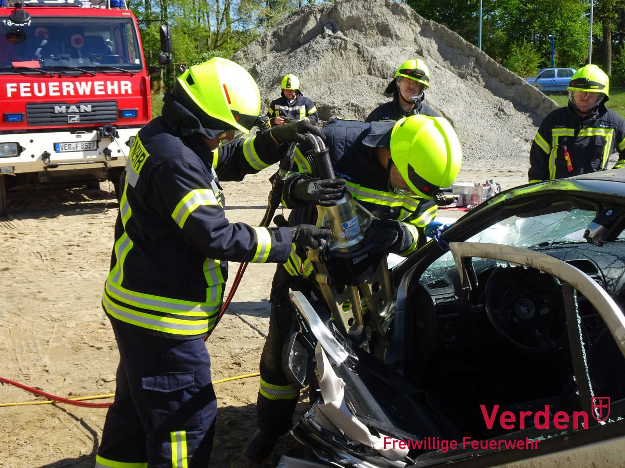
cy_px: 234
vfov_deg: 30.3
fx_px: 867
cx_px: 312
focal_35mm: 48
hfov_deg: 39.7
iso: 80
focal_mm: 8.18
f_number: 4.5
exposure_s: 1/500
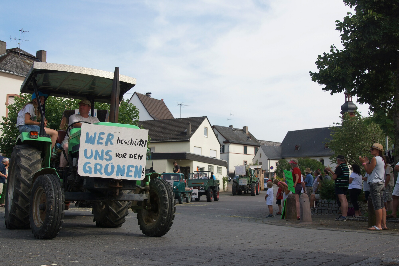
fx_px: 465
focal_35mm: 42
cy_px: 133
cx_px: 200
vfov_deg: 31.9
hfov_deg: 46.4
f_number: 8
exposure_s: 1/250
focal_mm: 28
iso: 200
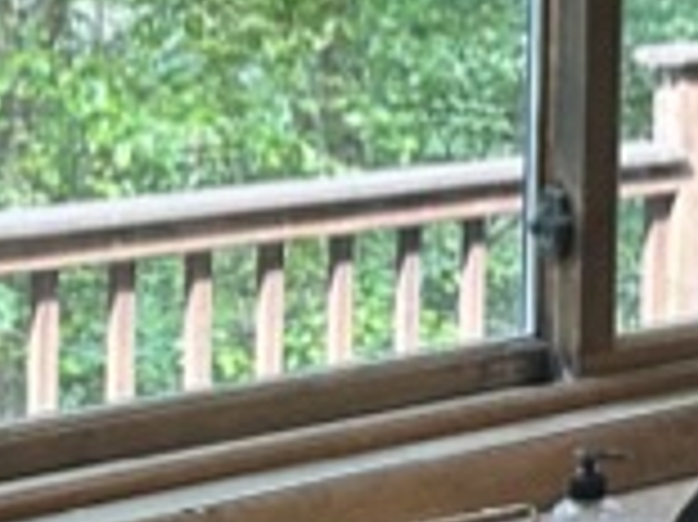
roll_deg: -3.3
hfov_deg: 9.8
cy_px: -101
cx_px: 2004
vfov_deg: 9.2
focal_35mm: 159
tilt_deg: -4.9
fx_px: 3204
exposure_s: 1/120
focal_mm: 6.86
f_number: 1.78
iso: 200
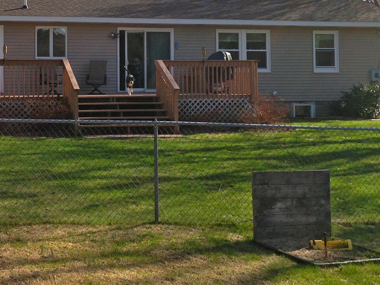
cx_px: 48
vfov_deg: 22.3
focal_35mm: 65
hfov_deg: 28.8
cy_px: 59
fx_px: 713
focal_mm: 4.12
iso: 50
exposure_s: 1/763
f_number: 2.4
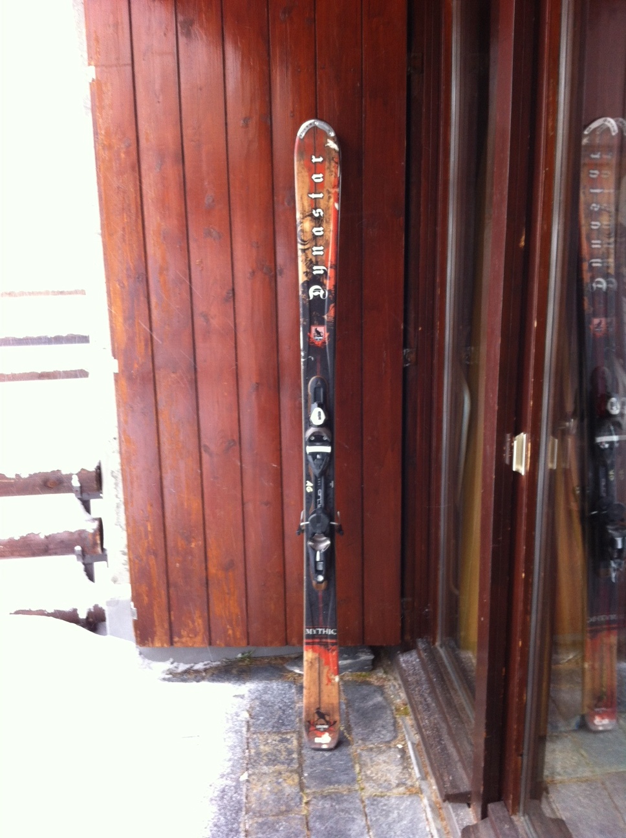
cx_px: 313
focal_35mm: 35
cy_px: 419
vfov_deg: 52.7
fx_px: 846
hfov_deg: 40.6
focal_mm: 3.85
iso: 80
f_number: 2.8
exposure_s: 1/15
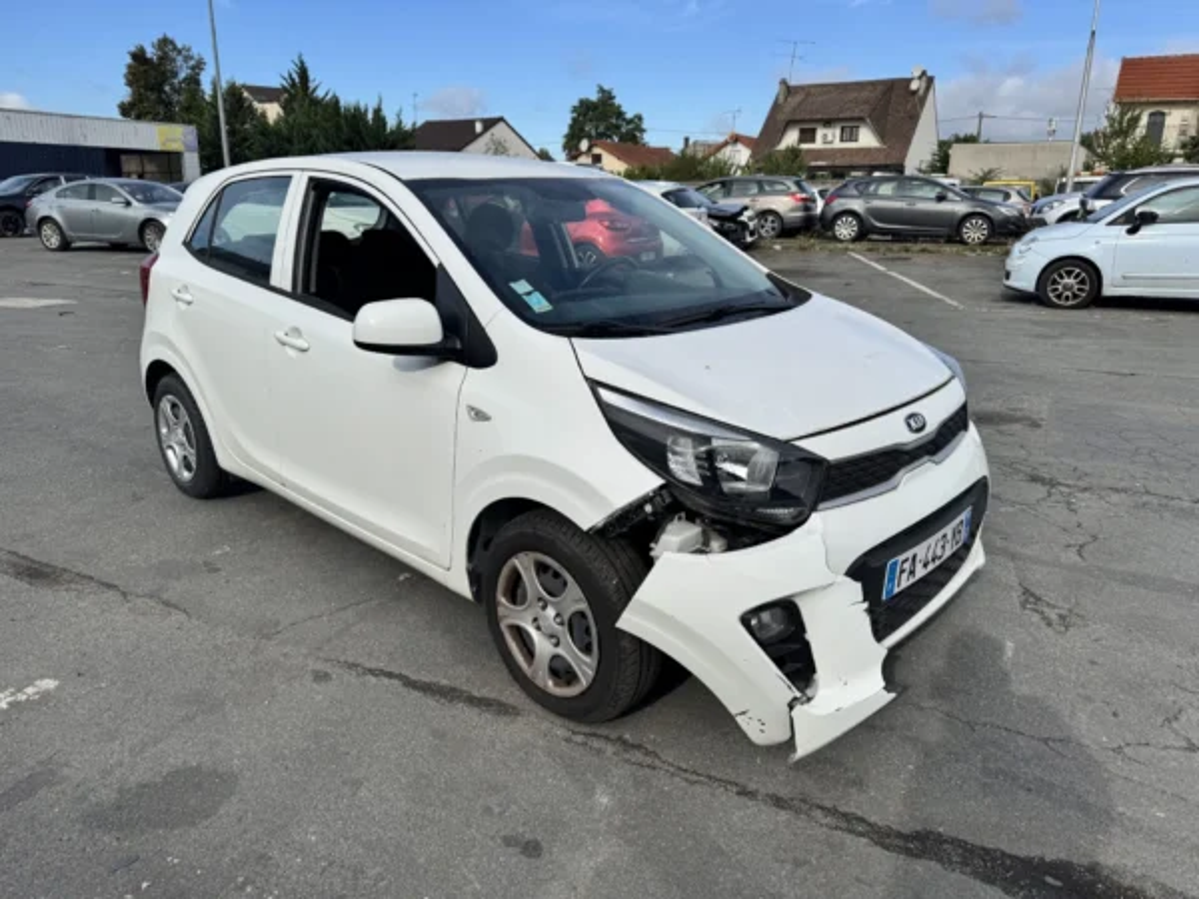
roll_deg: -0.5
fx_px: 831
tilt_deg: -14.3
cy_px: 450
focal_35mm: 24
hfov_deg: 71.6
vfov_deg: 56.8
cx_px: 600
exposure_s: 1/4310
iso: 80
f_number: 1.78
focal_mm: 6.76
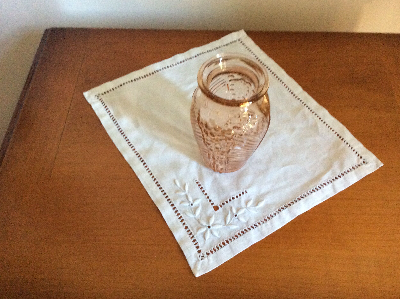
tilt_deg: -56.4
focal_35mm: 33
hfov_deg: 55.4
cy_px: 148
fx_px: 381
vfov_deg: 42.8
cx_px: 202
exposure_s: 1/25
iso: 320
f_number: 2.4
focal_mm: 3.3
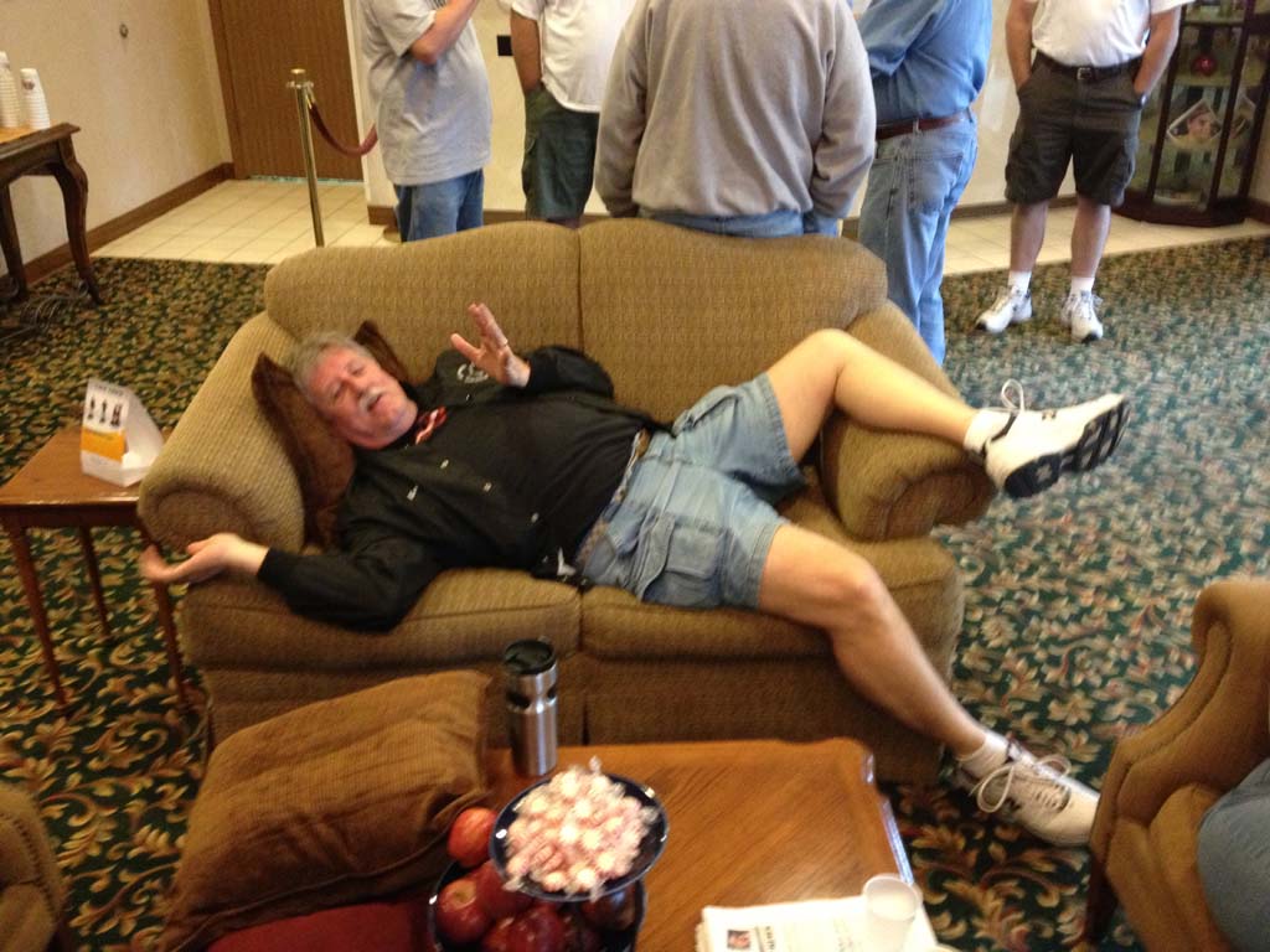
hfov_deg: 52.6
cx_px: 635
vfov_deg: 40.7
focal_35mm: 35
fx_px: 1284
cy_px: 476
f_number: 2.4
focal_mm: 4.28
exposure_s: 1/20
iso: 400
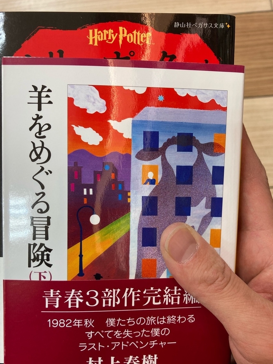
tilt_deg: -80.4
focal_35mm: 31
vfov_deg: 58.2
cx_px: 124
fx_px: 326
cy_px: 200
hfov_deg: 45.4
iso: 64
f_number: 1.8
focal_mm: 3.99
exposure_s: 1/50
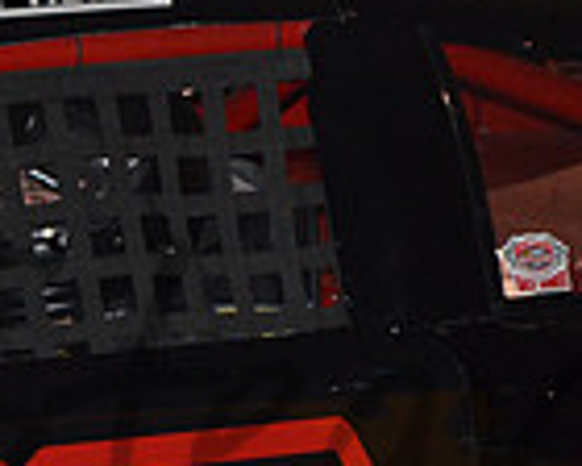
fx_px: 10558
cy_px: 341
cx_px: -100
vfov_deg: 2.5
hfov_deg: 3.2
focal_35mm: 613
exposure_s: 1/200
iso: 2000
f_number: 5.6
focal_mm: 105
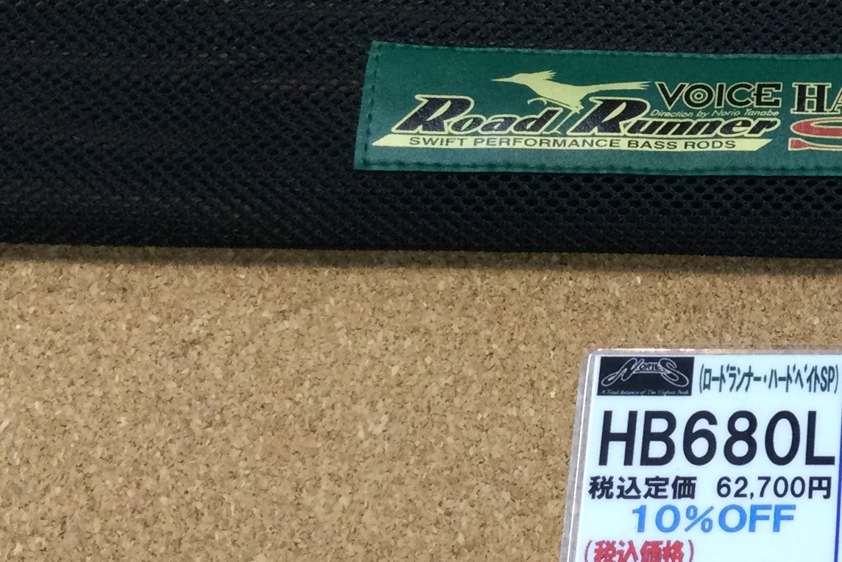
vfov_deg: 14.8
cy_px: 196
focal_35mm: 92
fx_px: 2152
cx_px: 1083
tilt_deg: -65.8
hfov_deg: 20.3
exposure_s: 1/30
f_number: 2.4
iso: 32
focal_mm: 3.3
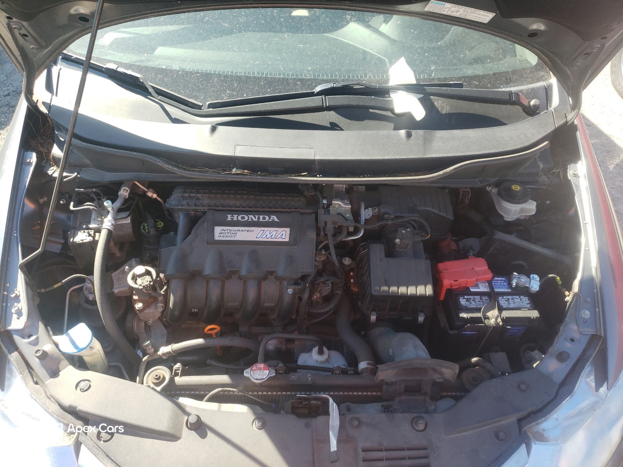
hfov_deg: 67.3
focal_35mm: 26
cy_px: 234
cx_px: 312
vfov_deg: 53.1
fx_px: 468
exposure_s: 1/400
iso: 50
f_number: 1.5
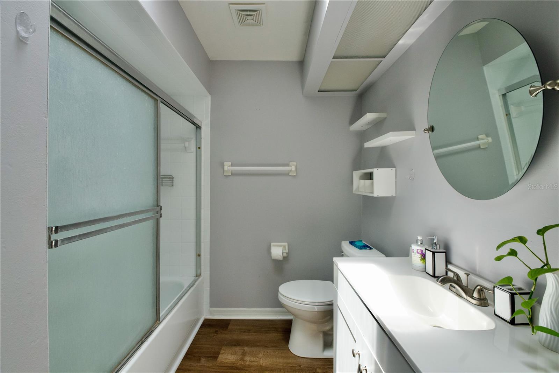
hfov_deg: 104.3
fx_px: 217
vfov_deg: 81.2
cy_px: 186
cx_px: 280
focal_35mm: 14
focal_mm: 14
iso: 1600
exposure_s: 1/400
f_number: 6.3
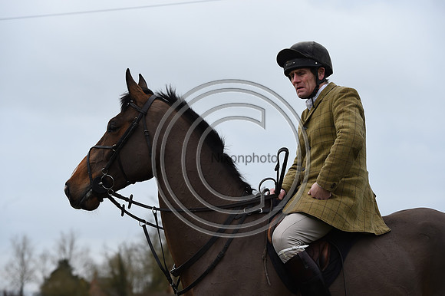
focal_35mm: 122
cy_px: 148
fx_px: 1507
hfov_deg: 16.8
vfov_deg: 11.2
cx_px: 222
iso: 450
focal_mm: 122
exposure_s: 1/500
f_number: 5.6
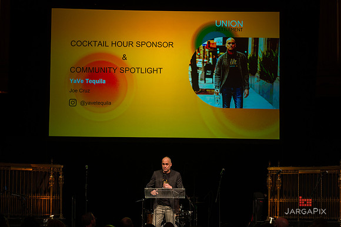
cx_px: 170
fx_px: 966
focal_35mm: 102
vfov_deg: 13.4
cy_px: 114
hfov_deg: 20.0
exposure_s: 1/500
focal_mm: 102
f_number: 3.2
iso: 1600
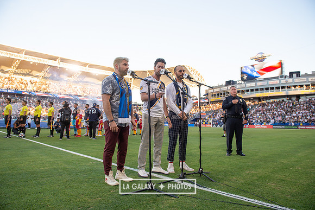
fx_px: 210
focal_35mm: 24
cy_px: 105
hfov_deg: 73.7
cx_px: 158
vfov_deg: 53.2
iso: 160
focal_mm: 24
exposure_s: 1/250
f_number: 4.5
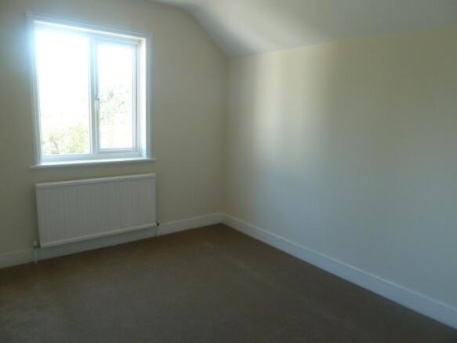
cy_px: 172
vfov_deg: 54.9
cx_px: 228
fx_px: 330
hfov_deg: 69.4
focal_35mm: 25
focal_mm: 4.1
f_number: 3.3
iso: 160
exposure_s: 1/30
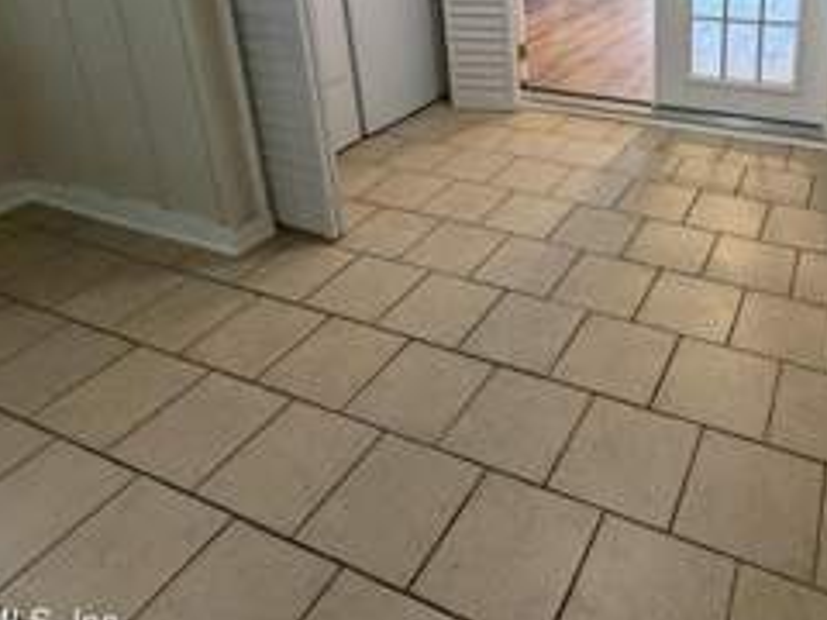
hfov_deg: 59.9
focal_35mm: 28
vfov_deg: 45.0
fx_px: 669
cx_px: 624
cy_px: 57
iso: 400
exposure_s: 1/60
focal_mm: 2.22
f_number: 2.2
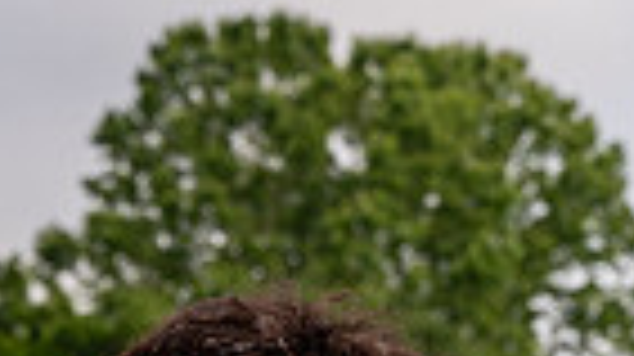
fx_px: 3930
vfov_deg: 5.0
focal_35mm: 234
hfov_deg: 9.2
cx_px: 297
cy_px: 1005
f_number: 8
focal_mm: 70
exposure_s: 1/250
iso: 160
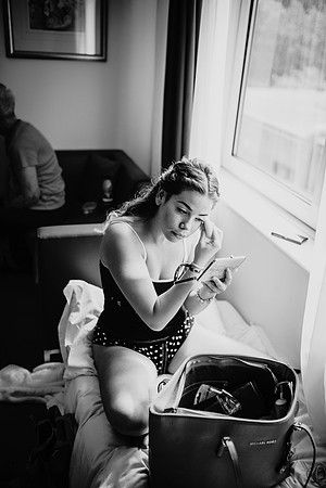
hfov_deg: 37.9
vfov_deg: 54.4
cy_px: 244
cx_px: 163
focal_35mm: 35
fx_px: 475
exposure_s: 1/640
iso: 400
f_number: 2
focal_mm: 35
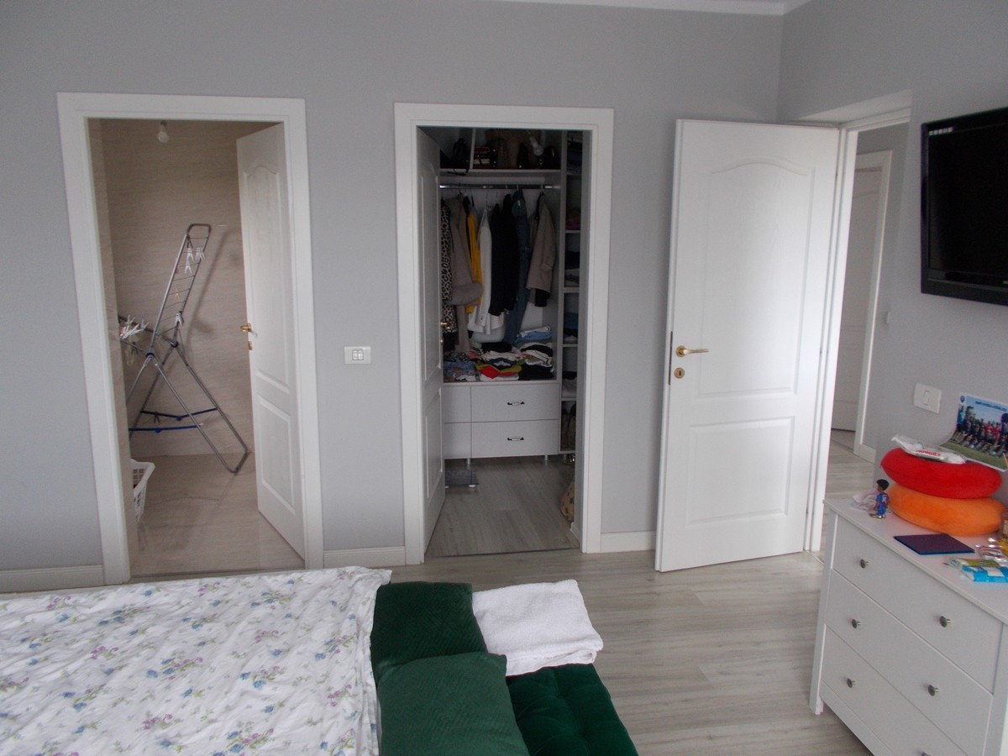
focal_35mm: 26
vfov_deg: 53.1
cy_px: 378
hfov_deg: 67.3
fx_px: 757
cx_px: 504
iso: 125
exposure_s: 1/25
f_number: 3.2
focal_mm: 4.6
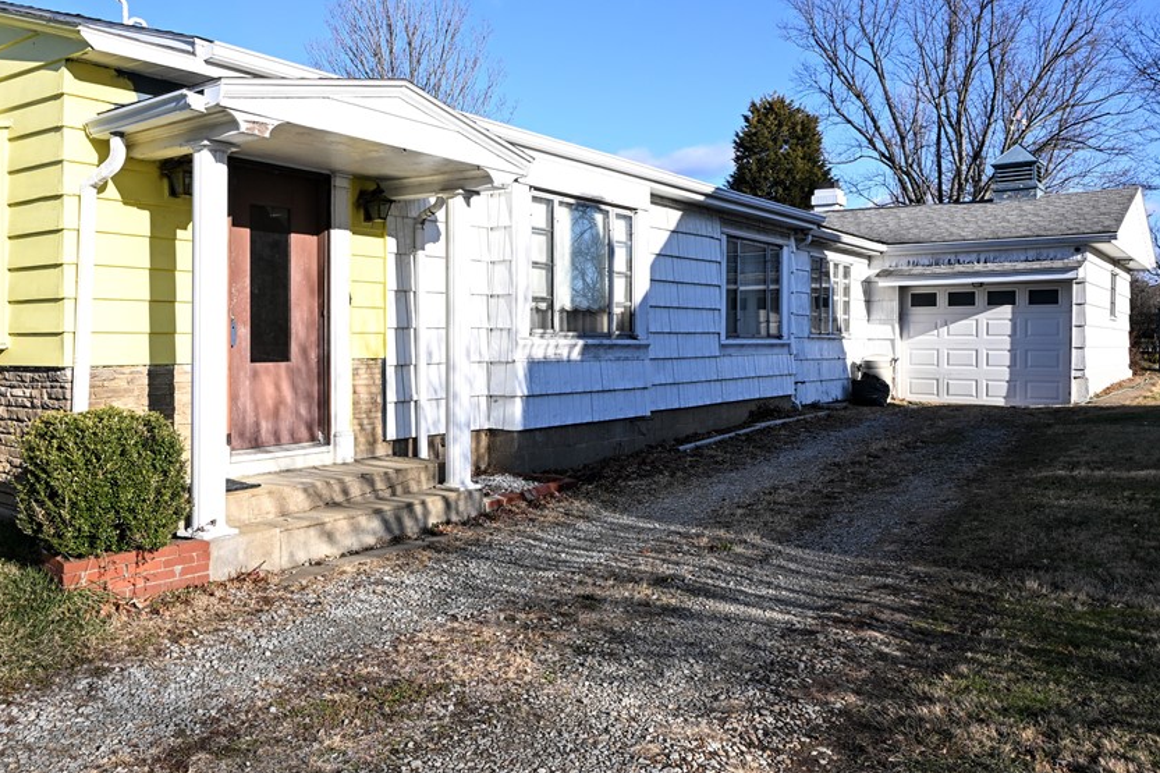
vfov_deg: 43.1
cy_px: 345
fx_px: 977
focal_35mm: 30
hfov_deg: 61.0
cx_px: 475
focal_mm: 15.5
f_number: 8
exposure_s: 1/160
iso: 100
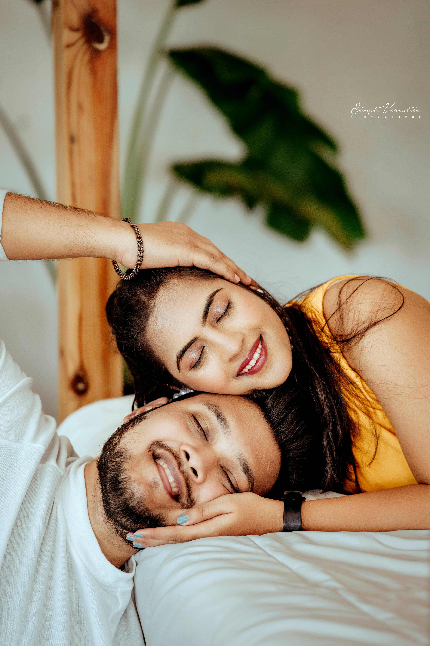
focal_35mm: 98
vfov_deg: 20.8
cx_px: 215
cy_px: 323
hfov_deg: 14.0
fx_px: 1756
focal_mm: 98
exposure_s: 1/1000
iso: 1000
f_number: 2.8
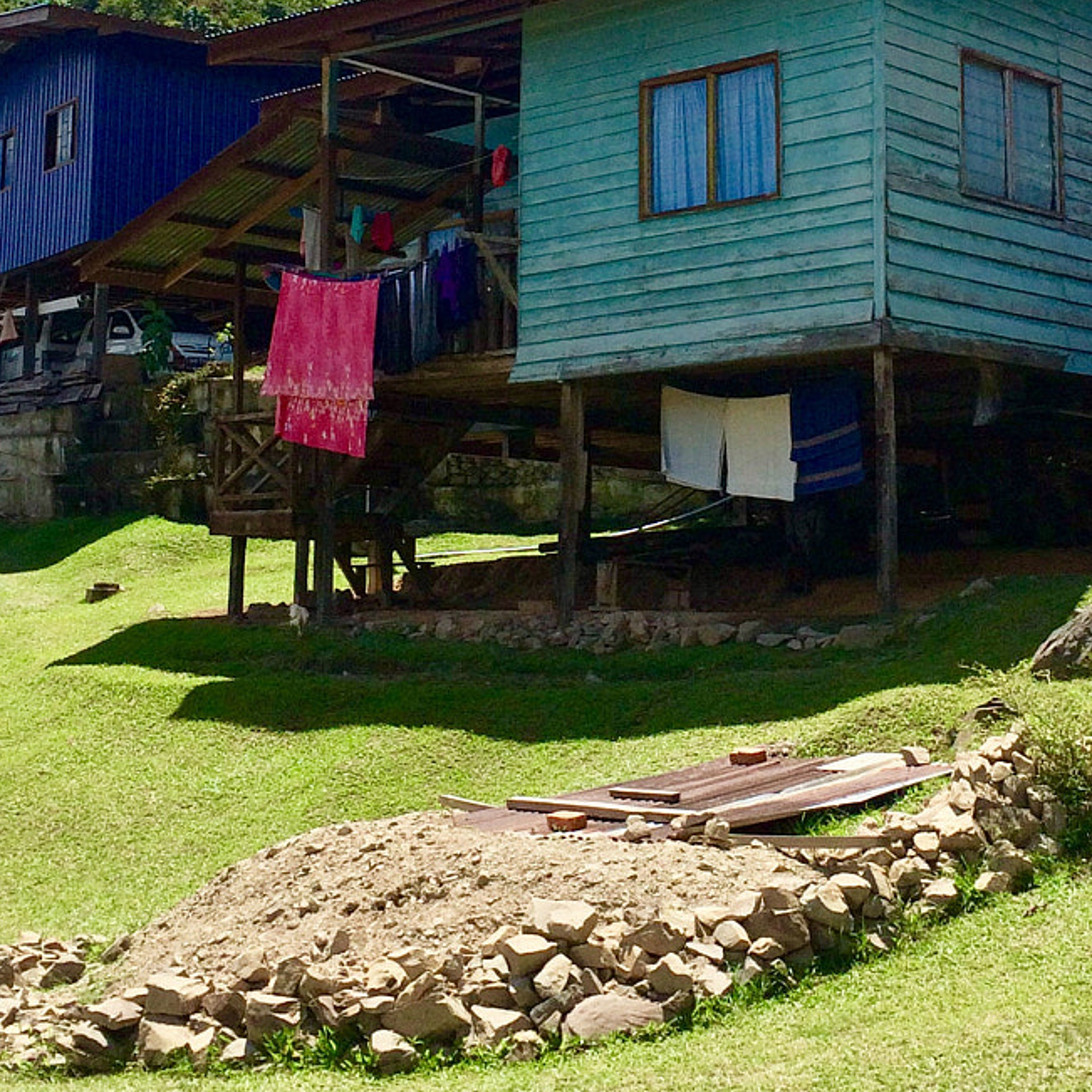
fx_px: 2248
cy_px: 233
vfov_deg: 26.8
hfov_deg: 27.2
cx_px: 664
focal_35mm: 63
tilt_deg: +10.8
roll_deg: +0.9
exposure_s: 1/3731
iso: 32
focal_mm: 4.15
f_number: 2.2
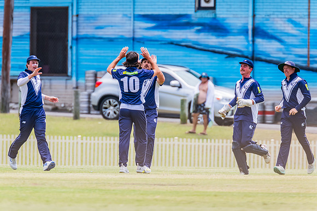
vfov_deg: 2.2
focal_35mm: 633
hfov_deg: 3.3
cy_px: 107
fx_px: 5575
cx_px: 151
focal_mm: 600
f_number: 8
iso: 800
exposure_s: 1/2000
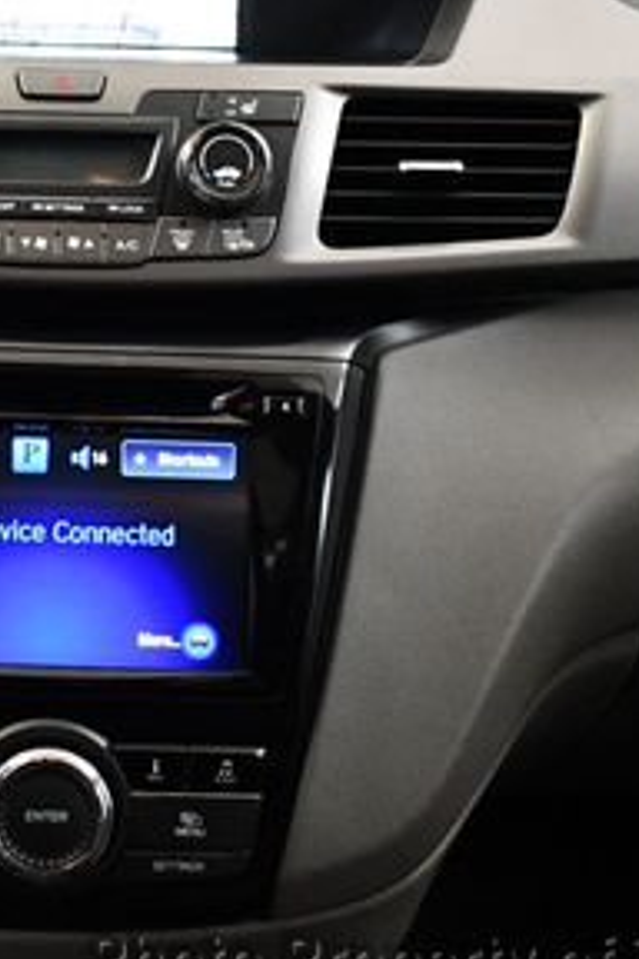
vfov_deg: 25.2
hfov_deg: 16.8
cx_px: 47
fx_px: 2130
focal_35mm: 80
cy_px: 310
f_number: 3.5
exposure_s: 1/100
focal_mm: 18
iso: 3200
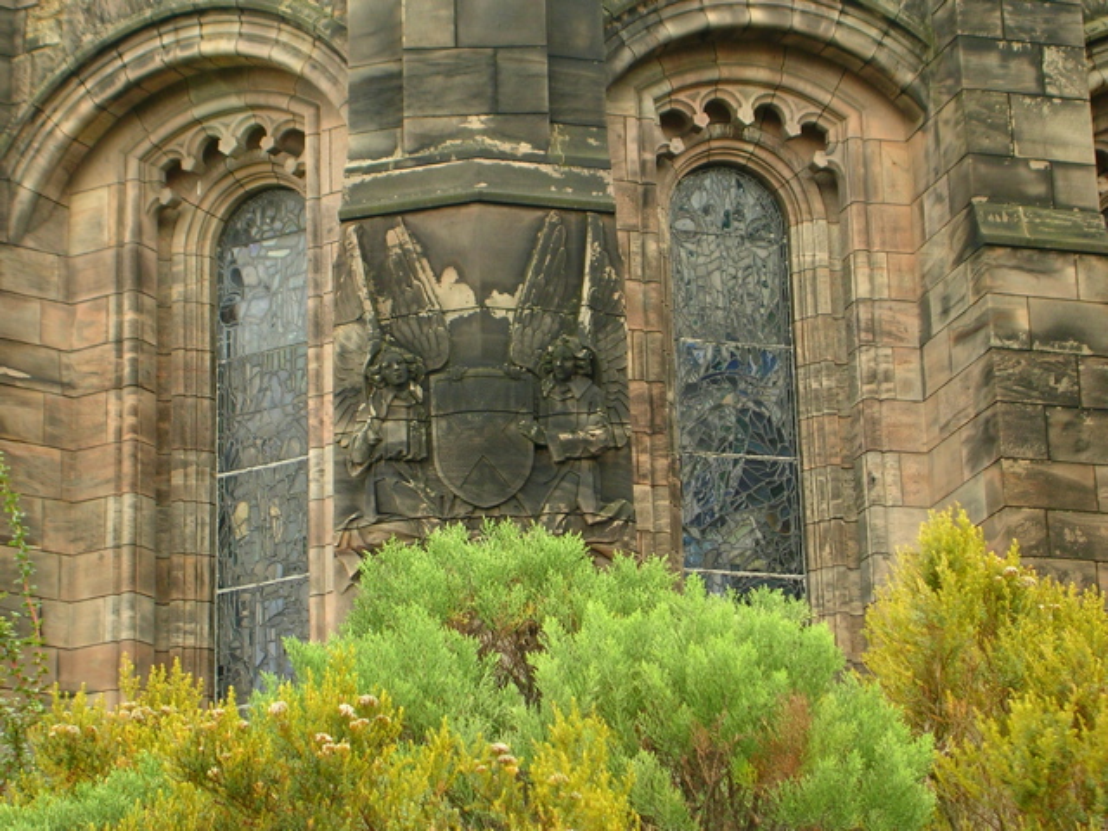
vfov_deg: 12.9
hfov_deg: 17.1
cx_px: 554
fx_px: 3681
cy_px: 416
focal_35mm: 115
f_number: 4.9
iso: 56
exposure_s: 1/30
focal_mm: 17.4
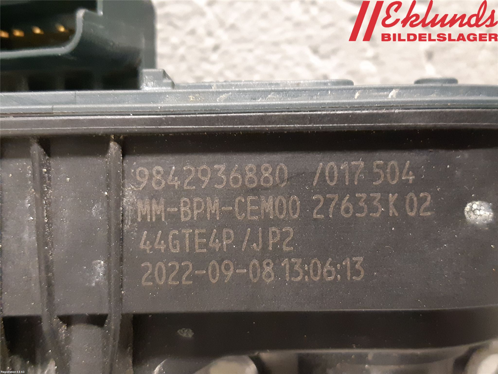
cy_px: 187
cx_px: 249
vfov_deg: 53.1
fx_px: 374
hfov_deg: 67.3
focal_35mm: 26
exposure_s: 1/25
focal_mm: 3.93
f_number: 1.7
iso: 400
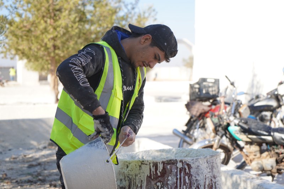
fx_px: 528
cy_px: 94
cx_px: 142
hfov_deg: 30.1
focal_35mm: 67
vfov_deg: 20.3
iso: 100
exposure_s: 1/320
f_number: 4.5
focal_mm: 67
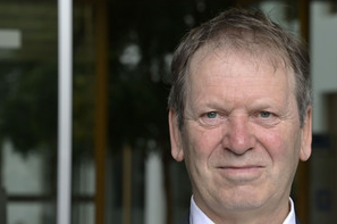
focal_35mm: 152
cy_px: 159
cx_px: 237
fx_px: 1421
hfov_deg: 13.5
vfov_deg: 9.0
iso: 1250
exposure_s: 1/250
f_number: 7.1
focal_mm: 100
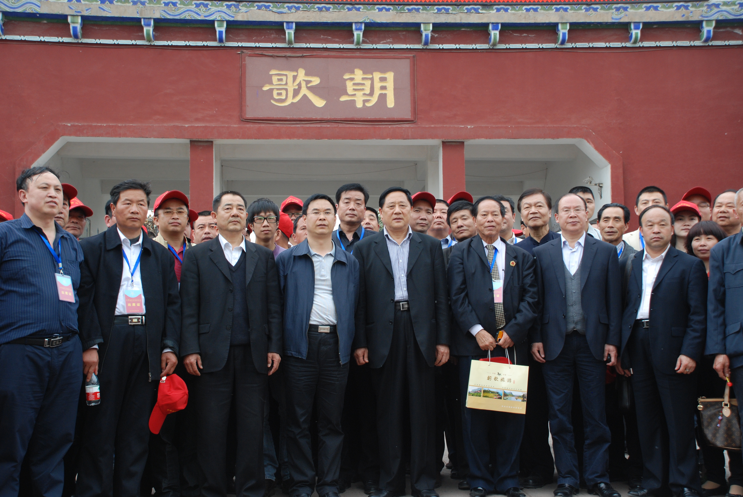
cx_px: 372
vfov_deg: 28.2
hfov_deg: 41.1
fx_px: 992
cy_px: 248
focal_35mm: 48
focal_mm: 32
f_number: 7.1
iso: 320
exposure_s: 1/160
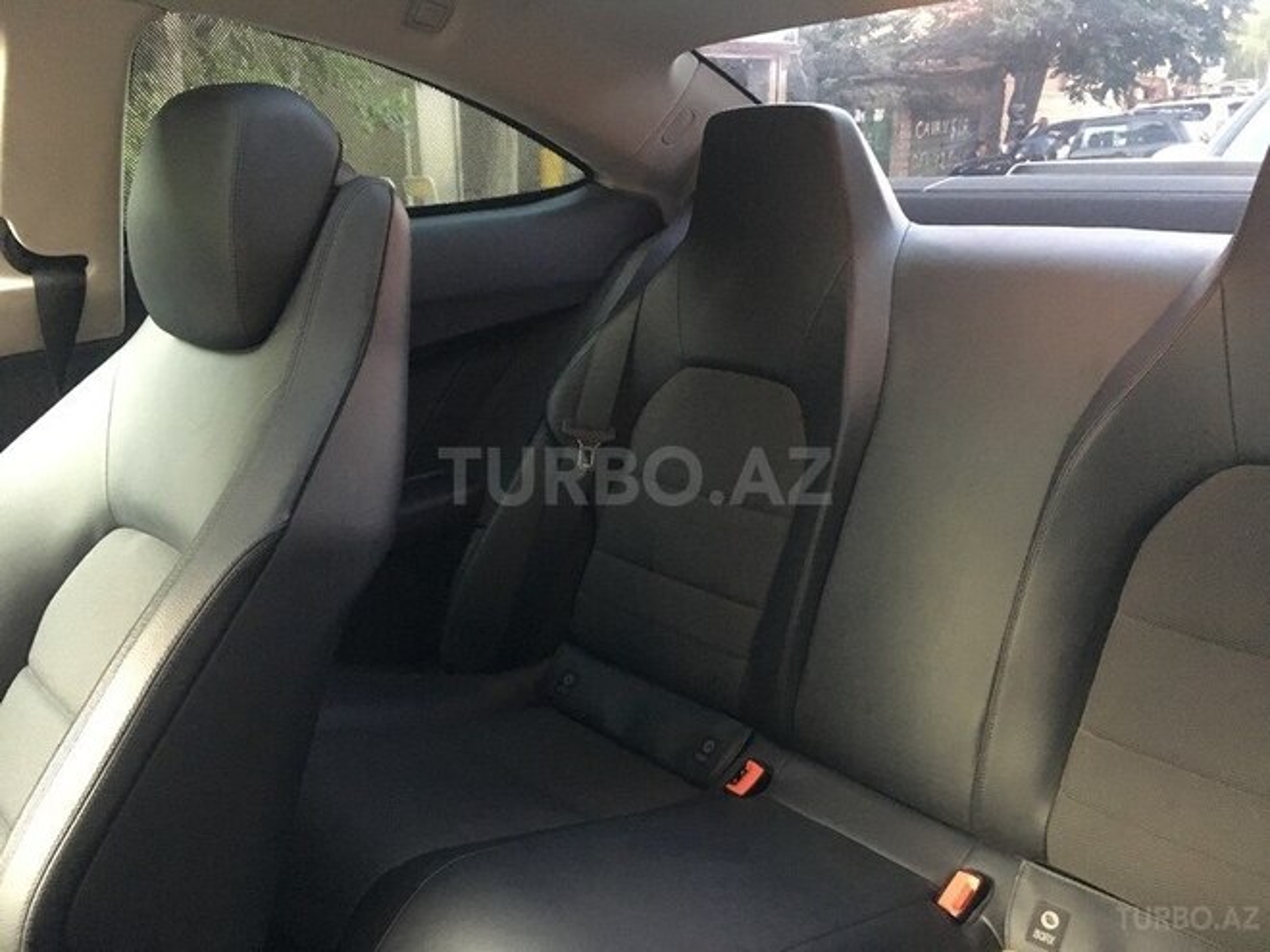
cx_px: 635
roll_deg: +1.8
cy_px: 476
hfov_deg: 61.7
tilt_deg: -15.5
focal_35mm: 29
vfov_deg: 48.2
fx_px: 1064
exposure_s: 1/17
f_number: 2.2
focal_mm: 4.15
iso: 320
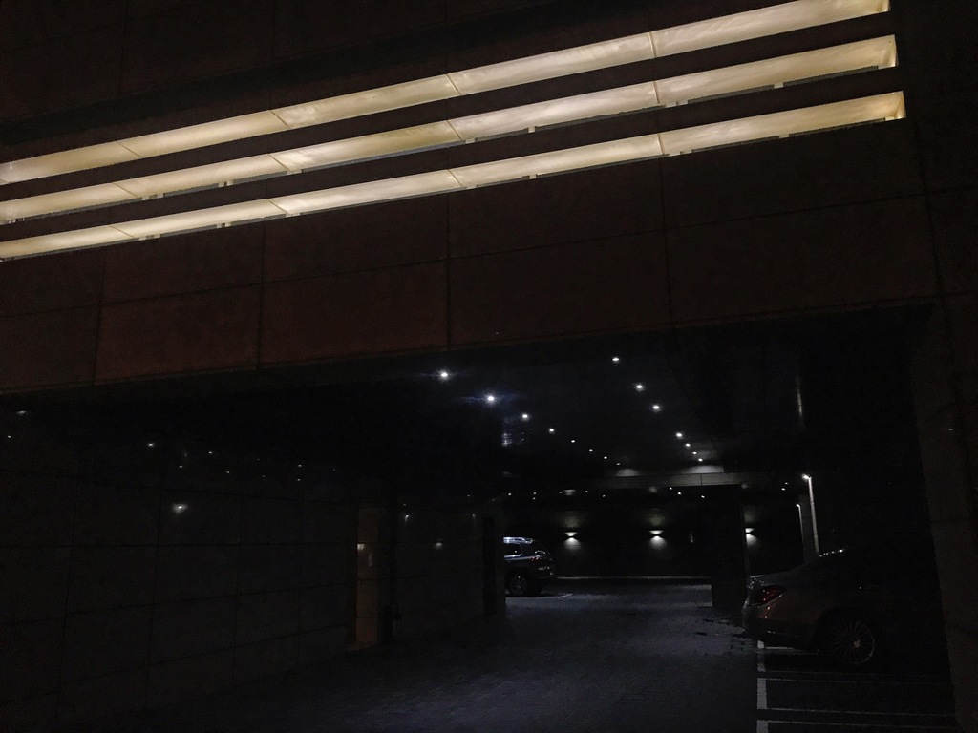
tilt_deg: +12.4
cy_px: 366
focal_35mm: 28
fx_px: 791
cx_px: 489
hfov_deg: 63.4
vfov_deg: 49.7
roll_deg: +1.4
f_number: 1.8
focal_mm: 3.99
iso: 25
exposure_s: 1/25
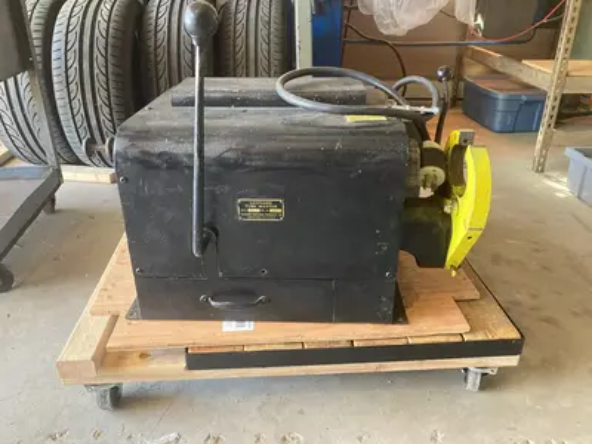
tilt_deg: -25.6
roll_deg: -0.1
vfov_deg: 49.7
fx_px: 479
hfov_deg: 63.4
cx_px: 296
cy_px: 222
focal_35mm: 28
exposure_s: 1/60
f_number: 1.8
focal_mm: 3.99
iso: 250
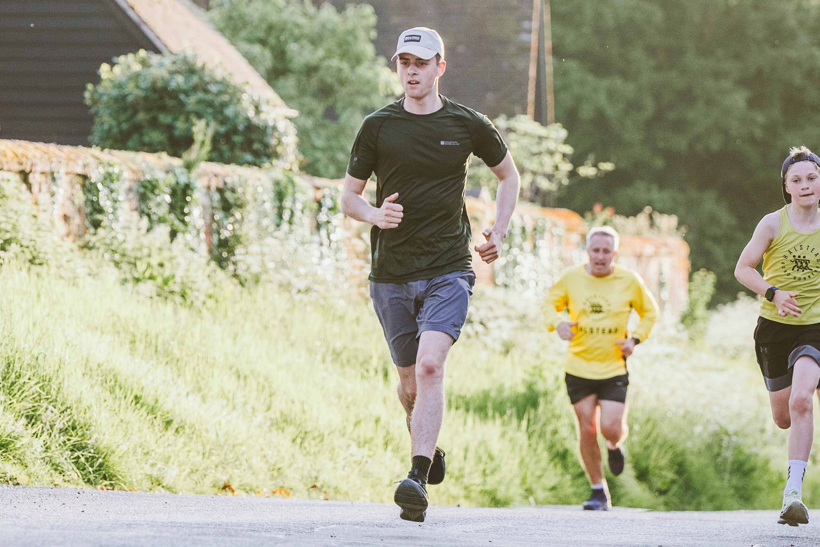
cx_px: 410
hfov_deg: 9.1
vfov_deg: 6.1
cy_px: 274
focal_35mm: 225
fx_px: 5125
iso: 500
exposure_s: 1/1250
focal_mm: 150
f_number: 3.5
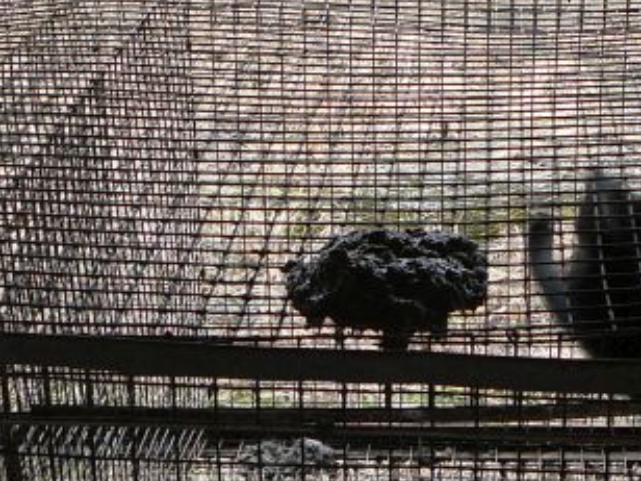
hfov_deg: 21.2
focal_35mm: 91
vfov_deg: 16.2
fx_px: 1685
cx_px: 531
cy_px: 200
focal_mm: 5.2
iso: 80
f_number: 2.8
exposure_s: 1/60
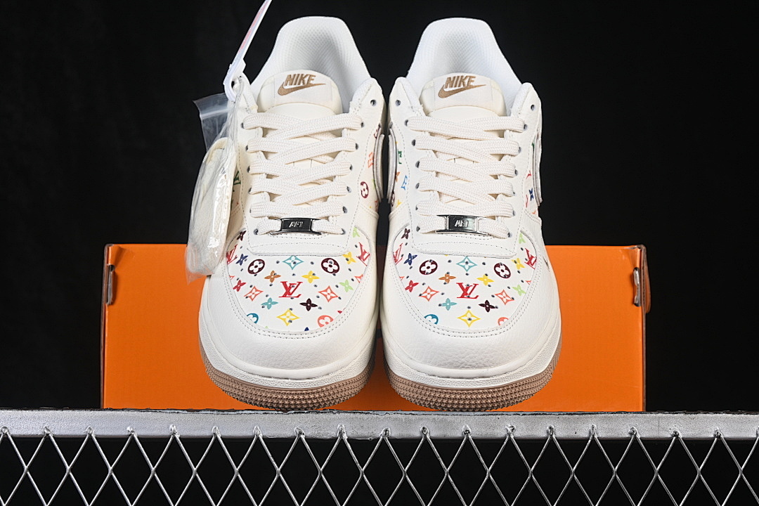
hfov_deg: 27.0
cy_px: 253
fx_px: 1581
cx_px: 380
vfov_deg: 18.2
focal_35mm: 75
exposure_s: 1/80
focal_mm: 50
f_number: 8
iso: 160
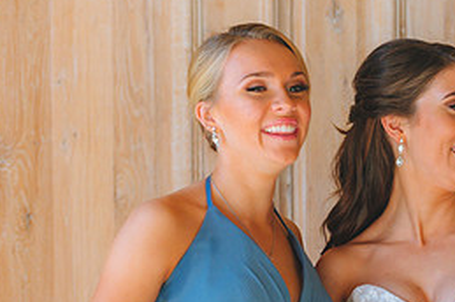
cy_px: 298
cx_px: 505
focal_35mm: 204
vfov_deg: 6.7
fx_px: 2575
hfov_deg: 10.0
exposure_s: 1/250
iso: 640
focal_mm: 85
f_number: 2.8
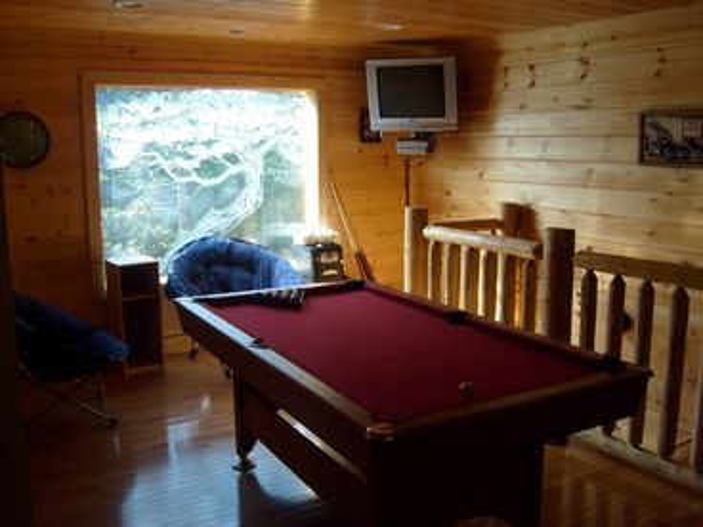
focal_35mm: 35
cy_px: 264
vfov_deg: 40.7
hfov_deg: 52.6
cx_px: 352
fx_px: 711
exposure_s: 1/90
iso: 80
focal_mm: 5.8
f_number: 2.8
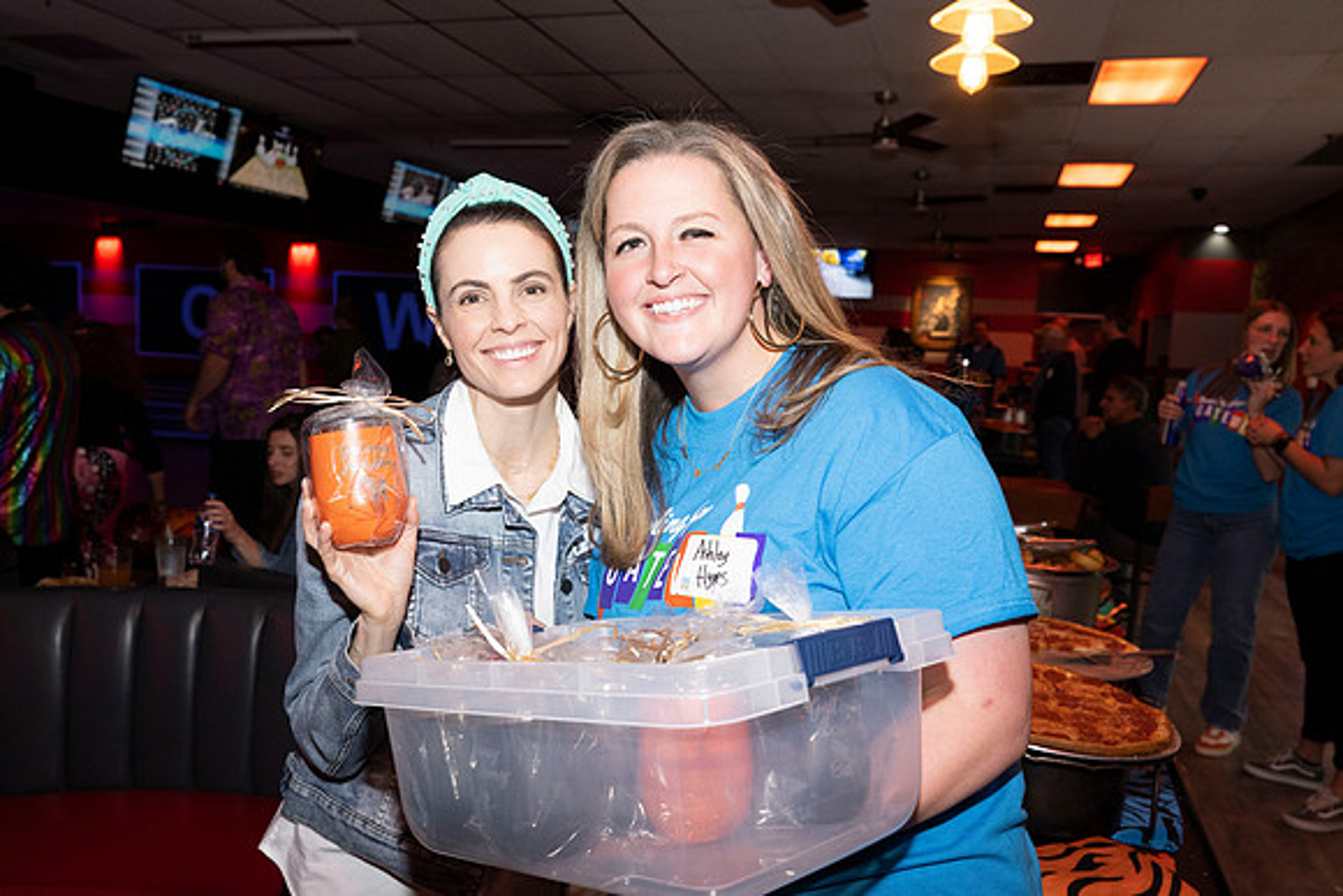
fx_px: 1082
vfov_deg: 45.0
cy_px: 448
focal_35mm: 29
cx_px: 672
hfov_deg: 63.6
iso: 1600
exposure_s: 1/100
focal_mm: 29
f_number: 5.6
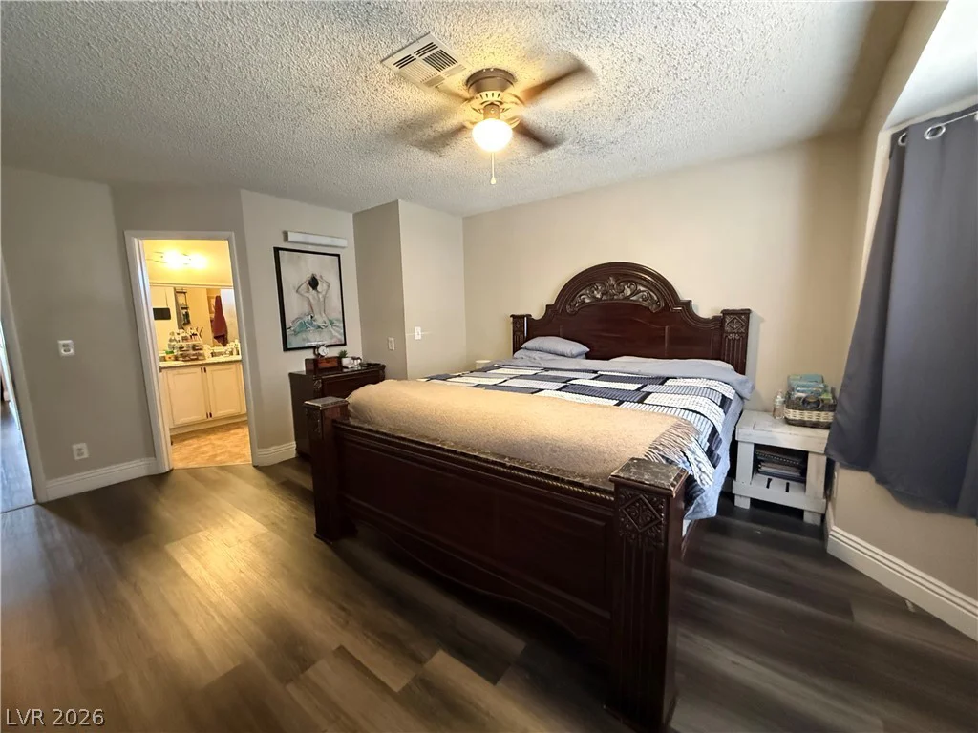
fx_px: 396
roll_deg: +1.3
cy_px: 366
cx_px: 489
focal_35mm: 14
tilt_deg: -7.3
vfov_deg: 85.7
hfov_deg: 102.1
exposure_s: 1/40
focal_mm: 2.22
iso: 1600
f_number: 2.2
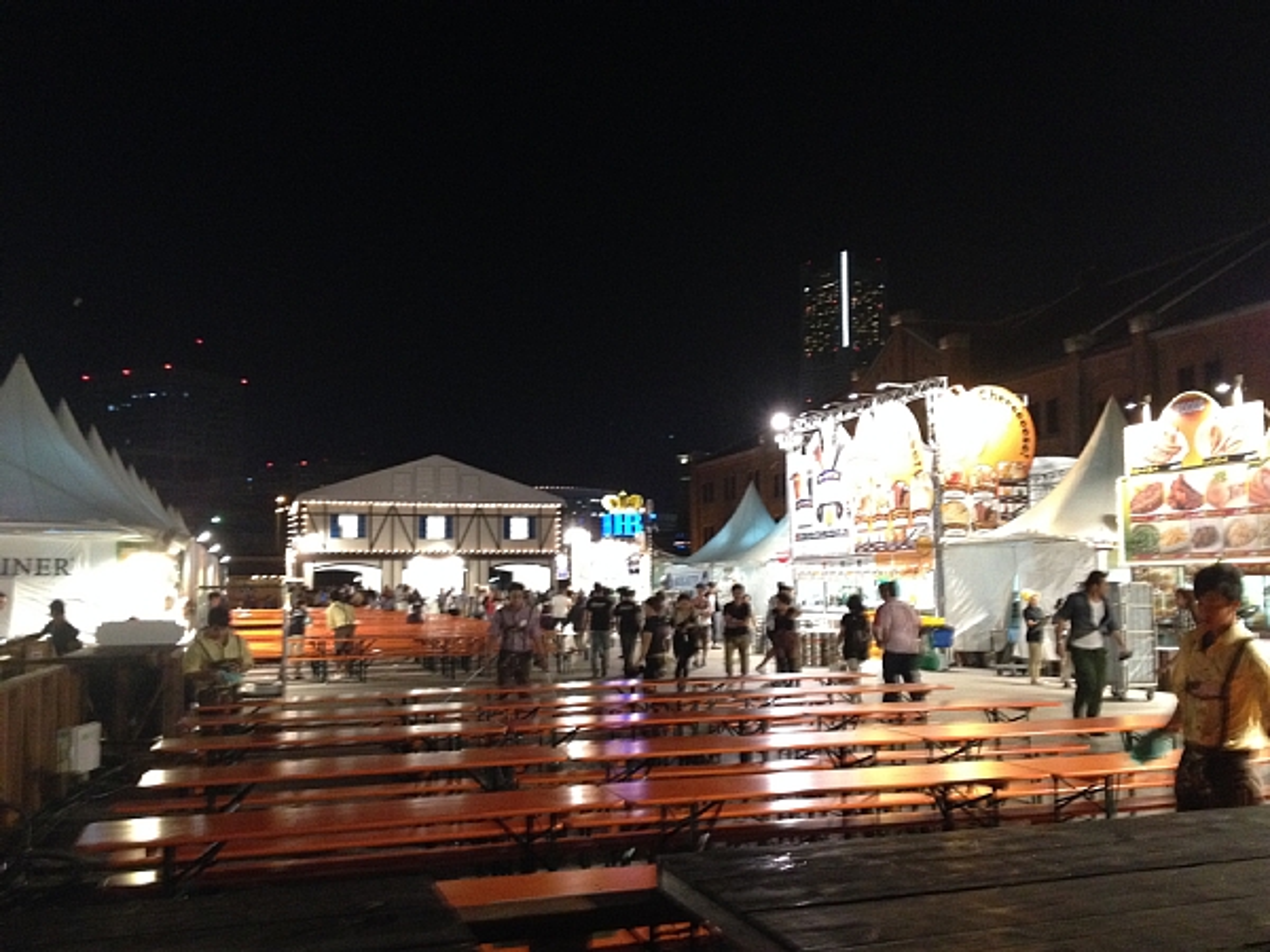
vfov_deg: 40.7
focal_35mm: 35
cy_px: 476
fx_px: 1284
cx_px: 635
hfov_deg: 52.6
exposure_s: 1/15
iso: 400
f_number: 2.4
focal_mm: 4.28
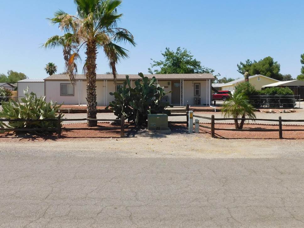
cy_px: 104
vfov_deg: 42.9
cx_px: 141
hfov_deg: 55.3
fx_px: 290
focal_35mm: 33
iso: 125
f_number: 6.2
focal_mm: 4.5
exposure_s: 1/500
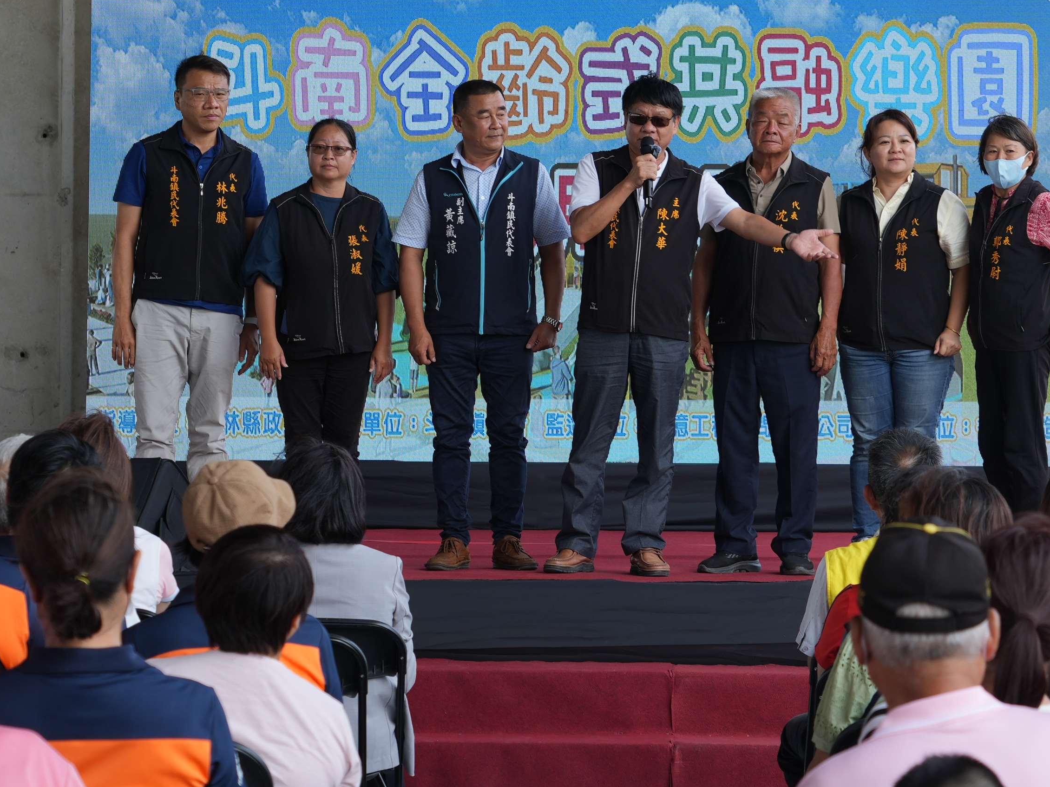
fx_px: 4520
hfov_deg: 13.2
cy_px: 129
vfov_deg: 9.9
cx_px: 674
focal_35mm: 149
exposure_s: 1/125
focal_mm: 76
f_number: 5.6
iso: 100
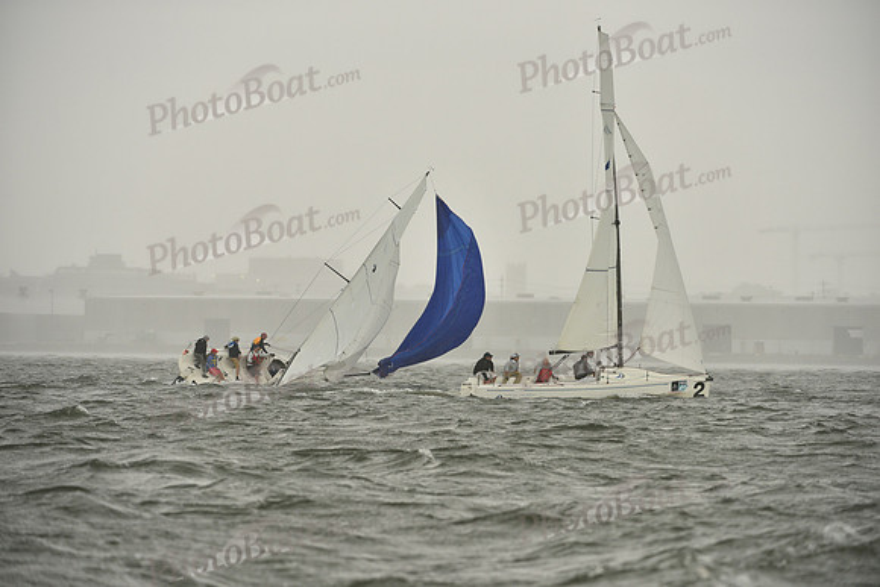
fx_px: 5868
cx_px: 440
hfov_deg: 8.6
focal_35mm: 240
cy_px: 294
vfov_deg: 5.7
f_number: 5
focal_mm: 240
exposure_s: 1/800
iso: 400
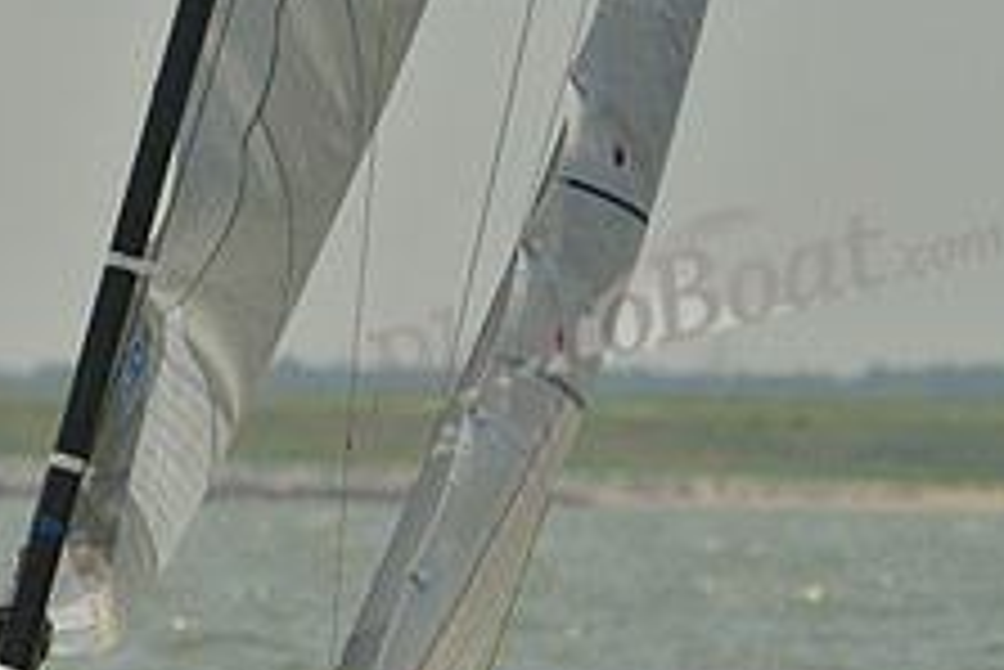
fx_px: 29022
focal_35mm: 1040
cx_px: 140
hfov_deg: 2.0
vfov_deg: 1.3
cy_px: 600
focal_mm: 400
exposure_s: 1/1250
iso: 400
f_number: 9
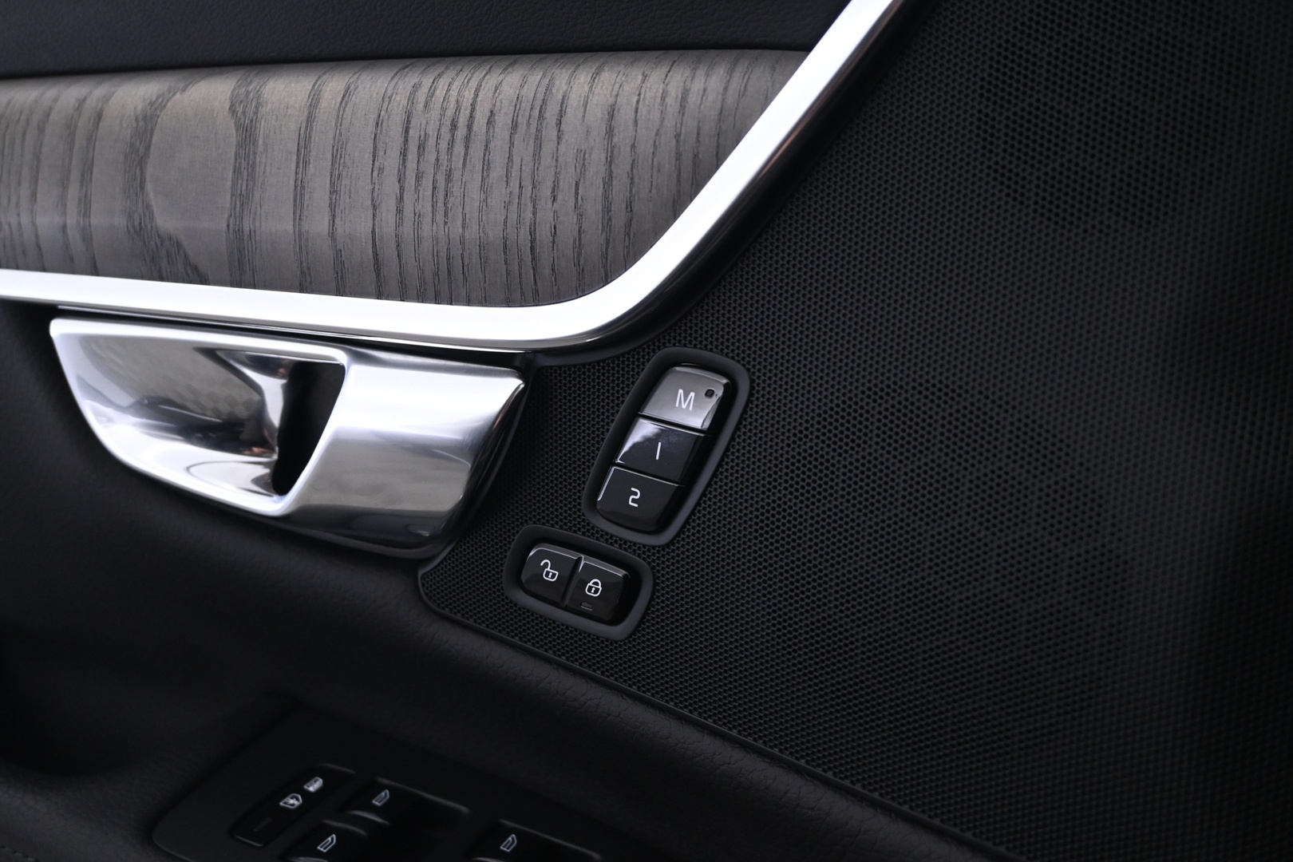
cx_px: 646
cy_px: 431
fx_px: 1131
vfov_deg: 41.7
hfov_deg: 59.5
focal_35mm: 32
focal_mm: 21
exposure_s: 1/13
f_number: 4
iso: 1600
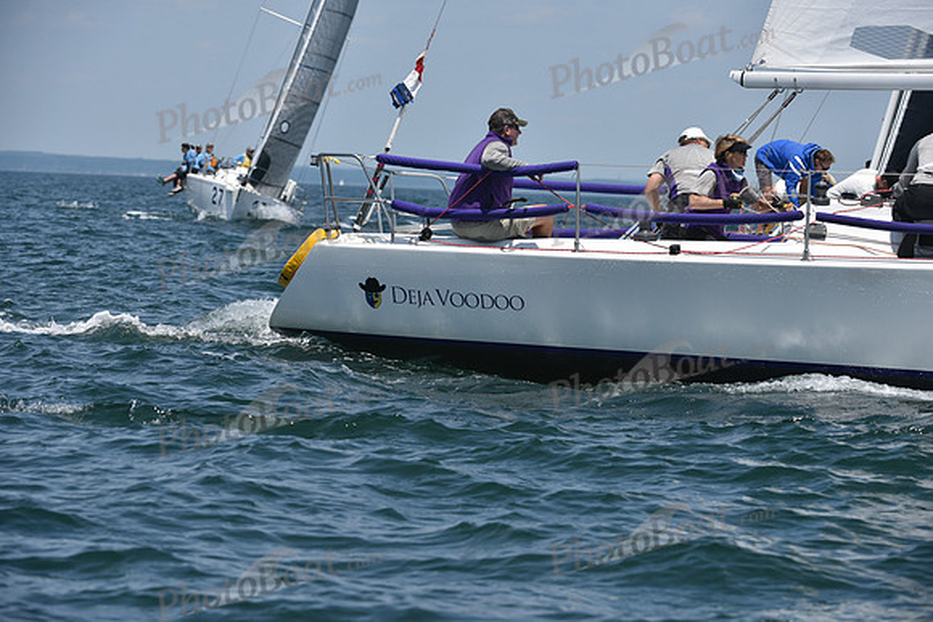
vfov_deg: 6.9
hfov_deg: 10.3
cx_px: 466
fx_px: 5184
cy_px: 311
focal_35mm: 200
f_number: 7.1
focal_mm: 200
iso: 320
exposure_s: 1/1600
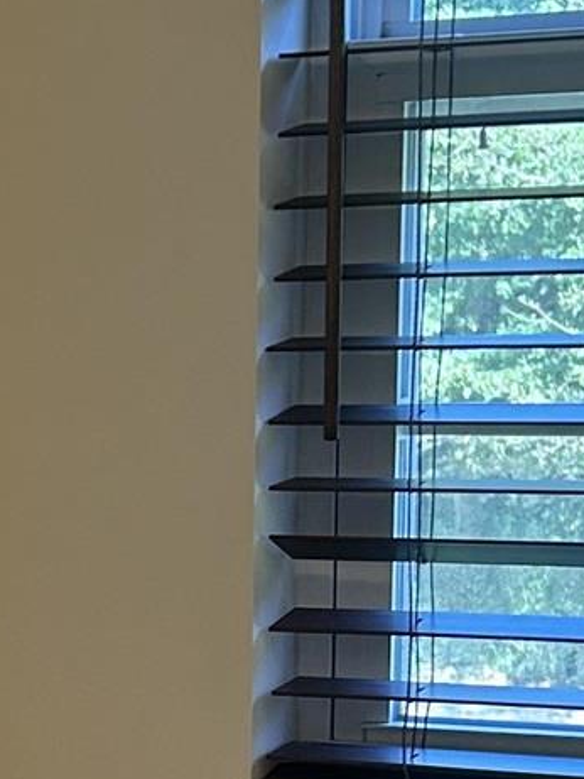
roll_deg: +1.8
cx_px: -233
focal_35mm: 130
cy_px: 940
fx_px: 2923
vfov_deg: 14.7
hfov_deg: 11.1
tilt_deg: -14.0
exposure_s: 1/120
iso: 100
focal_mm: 5.7
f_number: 1.5
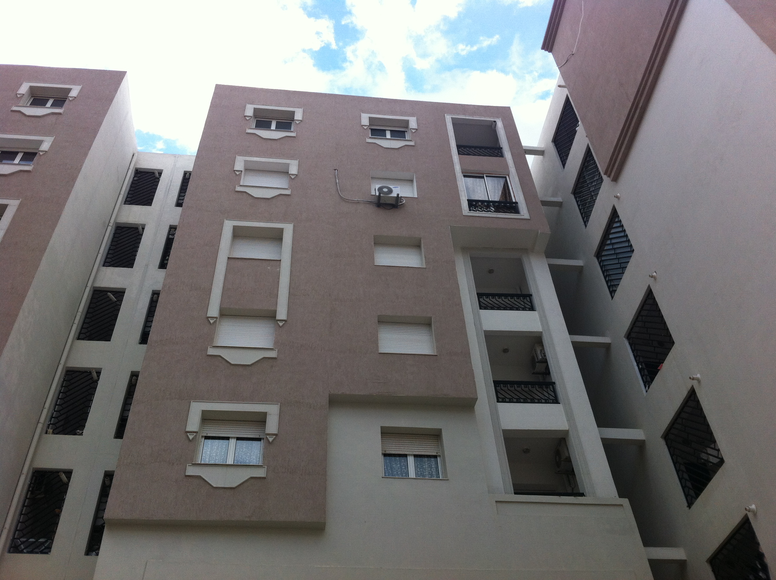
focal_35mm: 35
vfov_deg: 40.6
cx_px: 388
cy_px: 290
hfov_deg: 52.7
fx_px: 783
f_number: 2.8
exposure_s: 1/487
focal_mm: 3.85
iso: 80
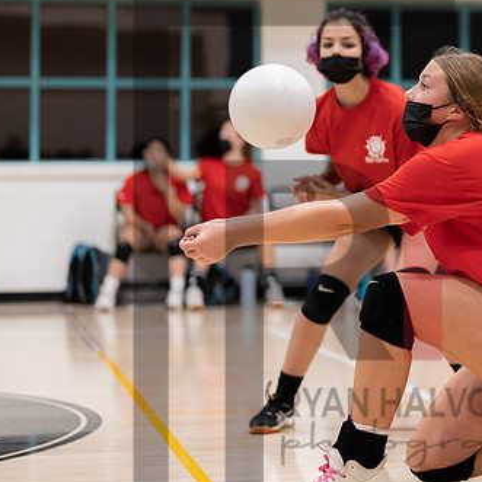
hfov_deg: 12.7
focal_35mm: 133
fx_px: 2095
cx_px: 621
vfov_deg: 13.0
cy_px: 70
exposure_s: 1/1600
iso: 800
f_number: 1.2
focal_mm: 50
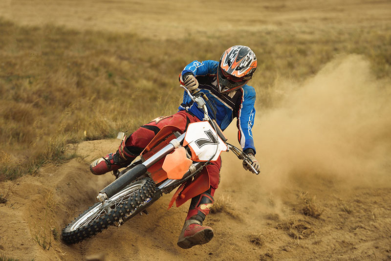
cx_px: 196
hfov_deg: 10.3
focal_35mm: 200
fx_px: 2173
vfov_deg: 6.9
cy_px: 130
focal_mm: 200
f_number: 4.5
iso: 100
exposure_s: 1/1250
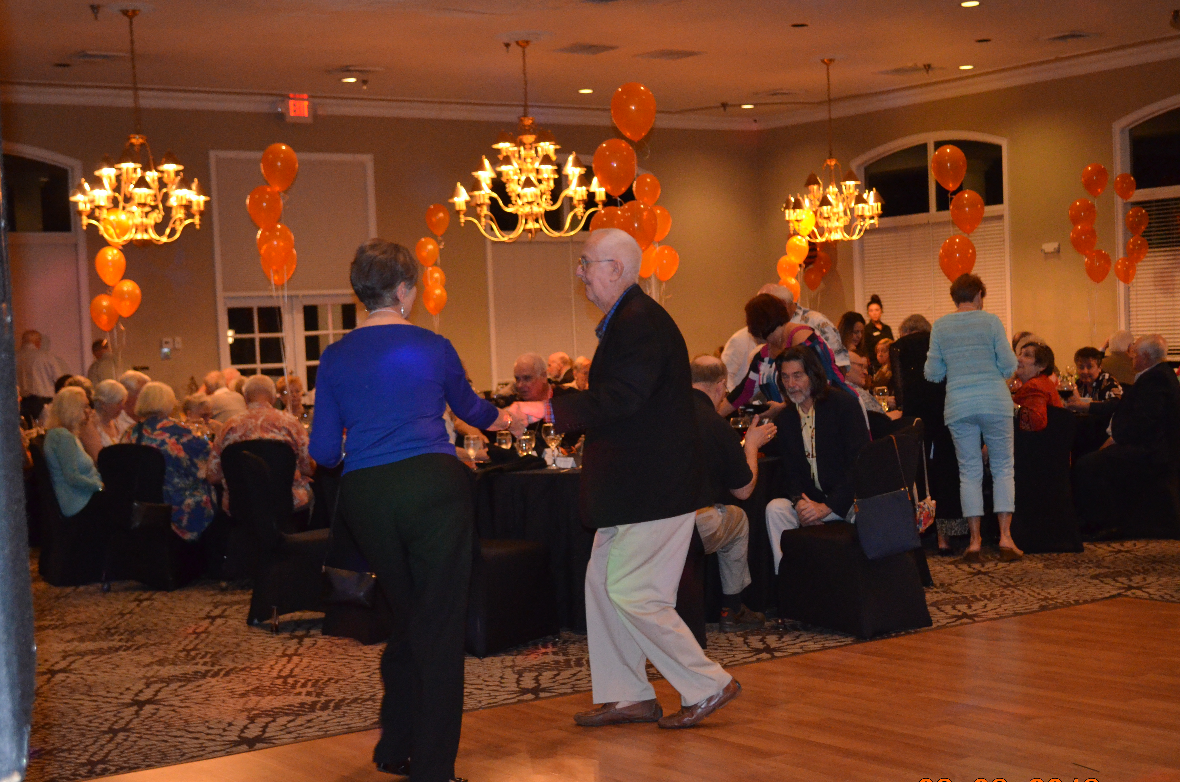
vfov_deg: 24.1
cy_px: 428
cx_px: 576
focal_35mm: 56
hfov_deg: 35.7
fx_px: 1832
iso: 3200
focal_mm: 34
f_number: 5
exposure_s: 1/60
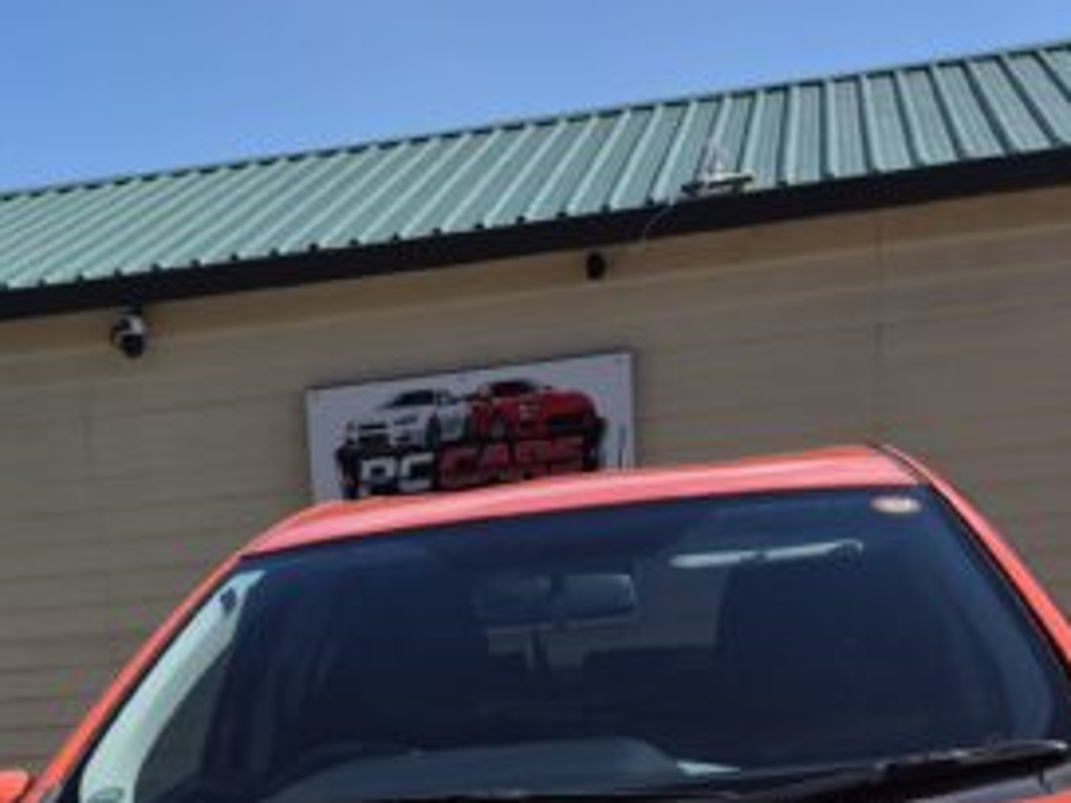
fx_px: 2011
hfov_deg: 29.5
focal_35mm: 65
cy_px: 1110
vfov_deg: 20.2
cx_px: 299
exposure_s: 1/6096
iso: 80
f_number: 1.8
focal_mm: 5.4
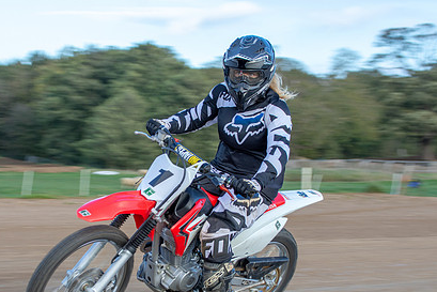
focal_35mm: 119
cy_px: 174
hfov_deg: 17.2
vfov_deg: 11.5
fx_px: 1445
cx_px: 161
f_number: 7.1
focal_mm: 56
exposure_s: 1/200
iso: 200
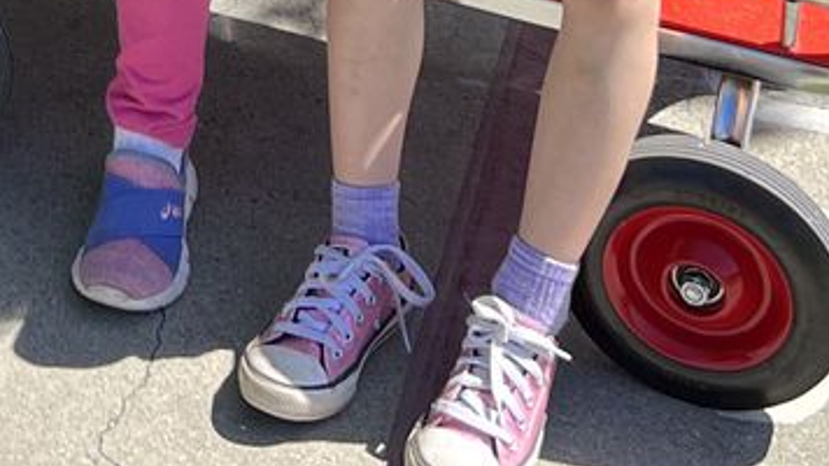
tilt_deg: -16.3
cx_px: -228
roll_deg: +3.0
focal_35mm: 121
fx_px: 2659
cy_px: -720
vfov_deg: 8.9
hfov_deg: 16.8
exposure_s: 1/1159
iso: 50
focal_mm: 5.7
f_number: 1.5
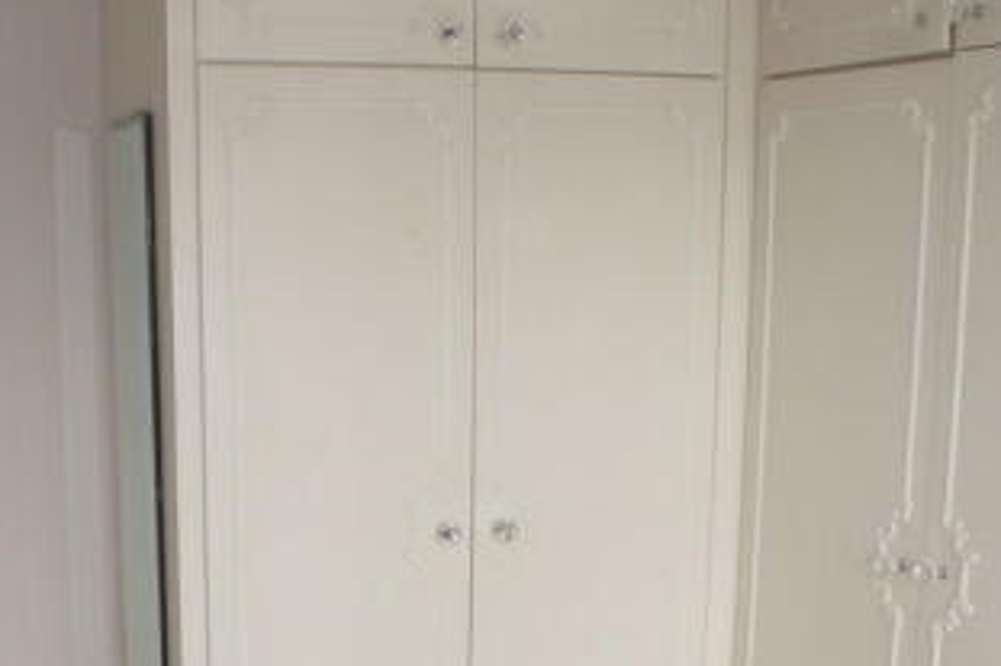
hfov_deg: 34.6
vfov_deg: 23.0
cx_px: 299
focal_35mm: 57
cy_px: 637
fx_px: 1584
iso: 200
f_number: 4
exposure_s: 1/60
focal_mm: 18
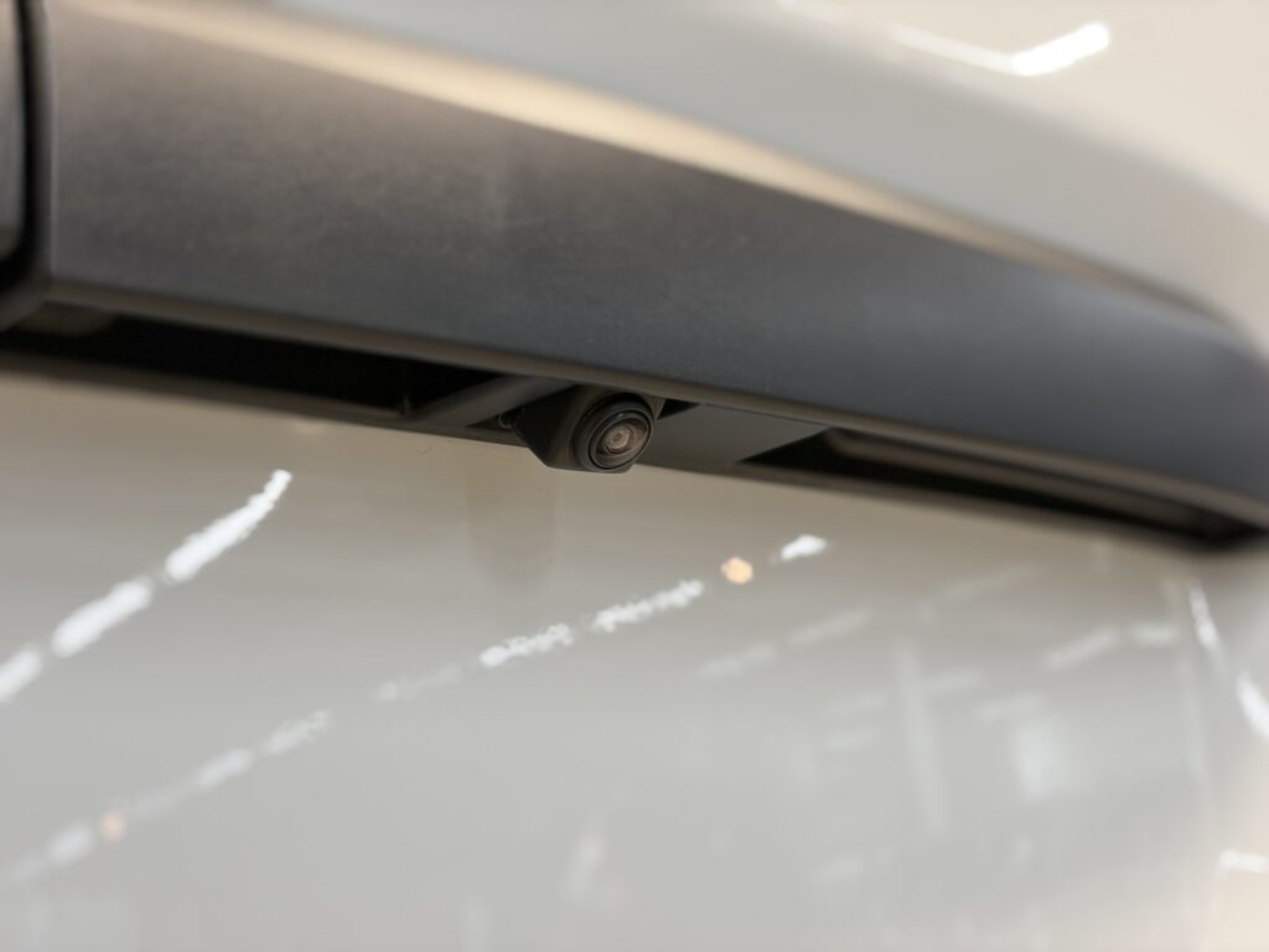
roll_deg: +0.9
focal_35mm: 52
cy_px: 476
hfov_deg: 36.8
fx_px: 1906
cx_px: 634
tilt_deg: +7.5
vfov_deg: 28.0
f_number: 1.6
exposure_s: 1/58
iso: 160
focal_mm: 5.96
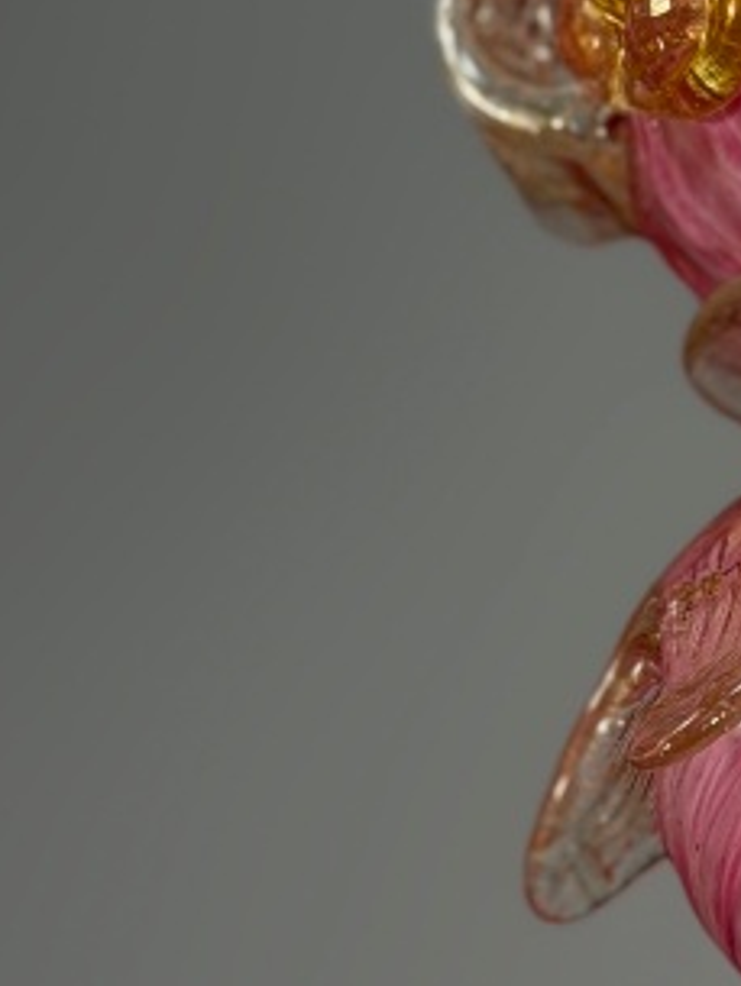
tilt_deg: +19.4
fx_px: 5391
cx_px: 1191
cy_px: 381
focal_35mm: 189
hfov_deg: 7.7
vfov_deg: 10.5
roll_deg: +1.3
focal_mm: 6.76
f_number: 1.78
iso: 80
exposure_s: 1/100
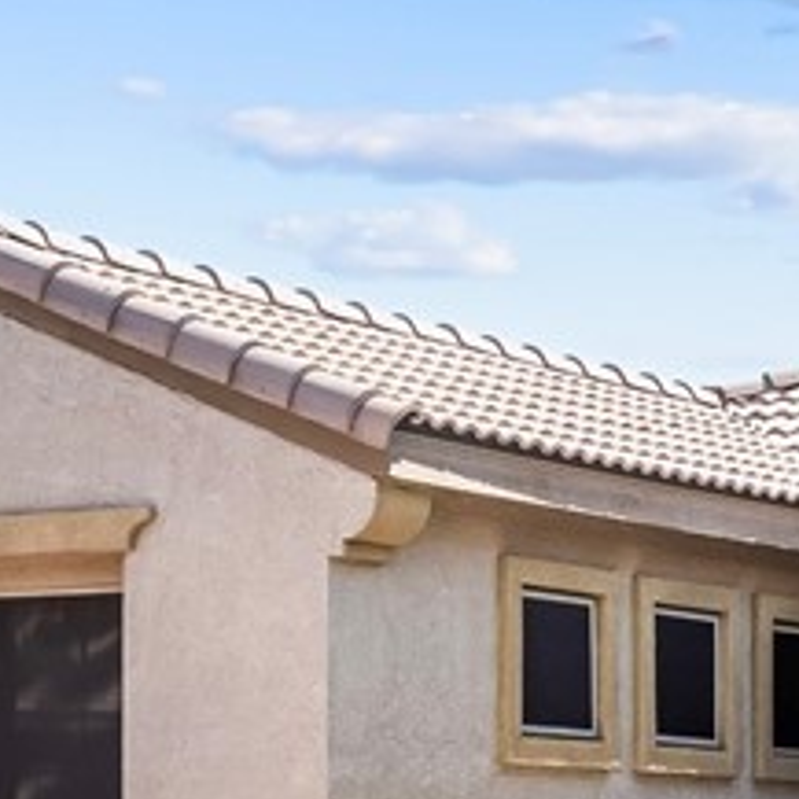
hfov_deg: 11.9
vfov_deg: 12.3
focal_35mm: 140
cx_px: 1221
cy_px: 863
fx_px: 3656
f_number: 8
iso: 400
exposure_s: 1/8000
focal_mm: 22
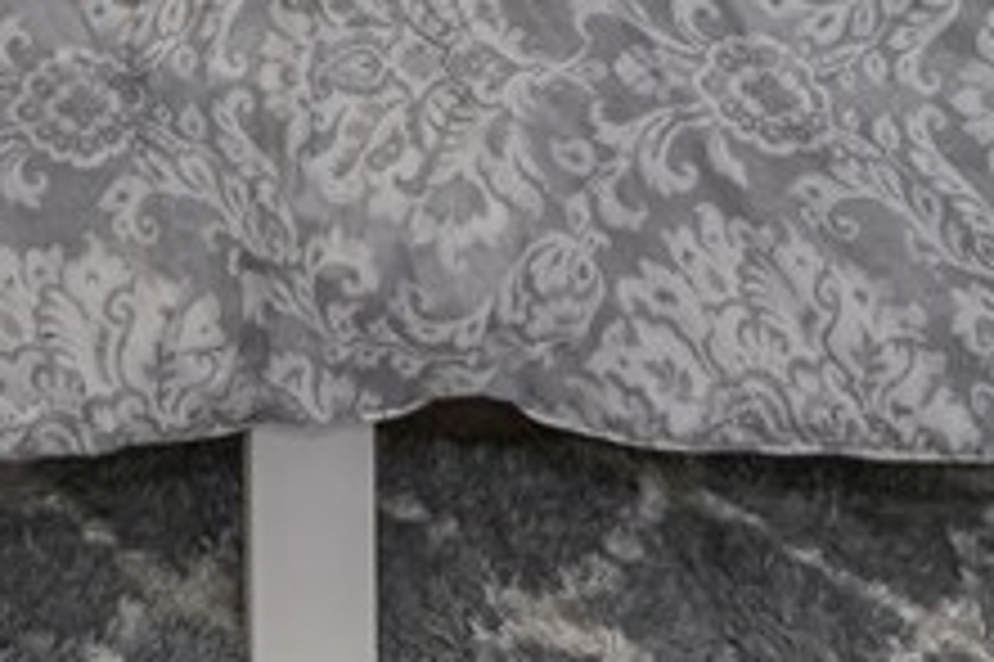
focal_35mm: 65
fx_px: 1793
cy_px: -741
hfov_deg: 27.8
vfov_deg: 15.6
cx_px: -139
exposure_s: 1/125
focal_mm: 14
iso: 640
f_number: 5.6
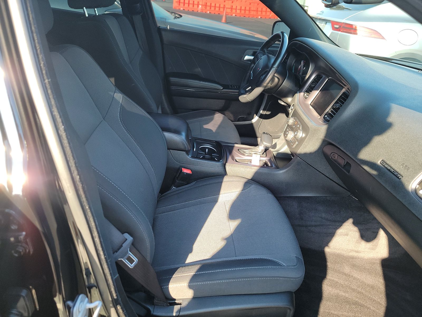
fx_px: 293
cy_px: 158
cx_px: 211
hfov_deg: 71.6
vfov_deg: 56.8
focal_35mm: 24
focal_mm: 6.7
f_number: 1.8
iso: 81
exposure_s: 1/59
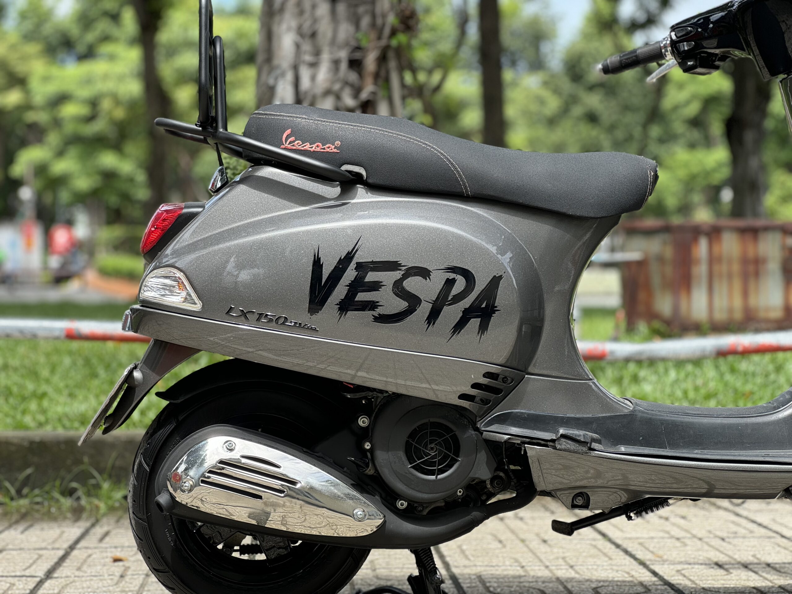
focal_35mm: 77
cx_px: 396
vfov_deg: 19.1
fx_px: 1762
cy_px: 297
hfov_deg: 25.3
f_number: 2.8
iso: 25
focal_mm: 9
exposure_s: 1/210
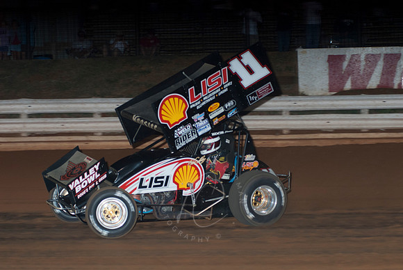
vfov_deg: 11.4
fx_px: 1345
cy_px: 135
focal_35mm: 120
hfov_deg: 17.0
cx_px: 202
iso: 200
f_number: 4
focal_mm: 80
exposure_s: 1/400
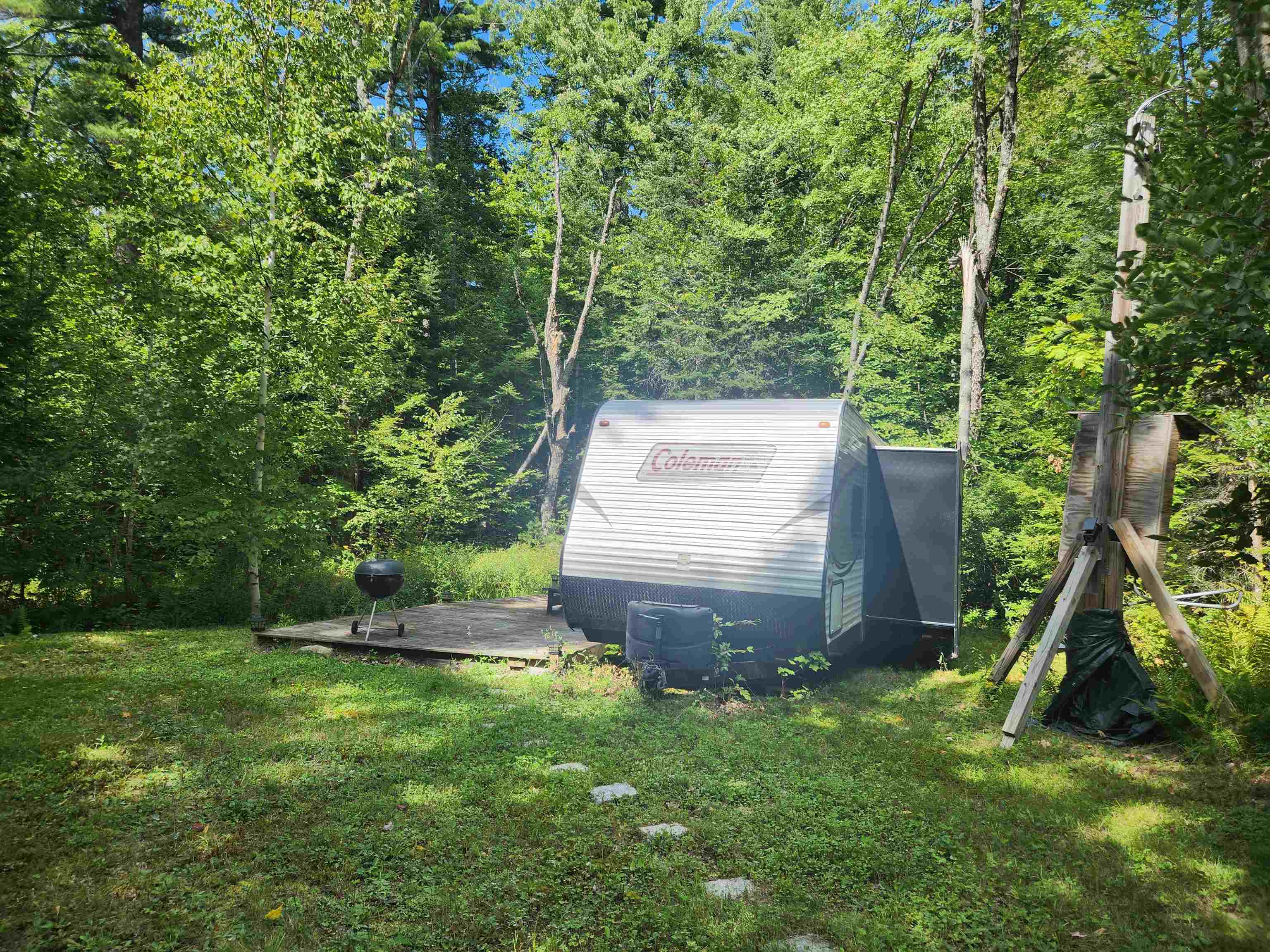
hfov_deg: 73.9
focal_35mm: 23
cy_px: 476
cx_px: 635
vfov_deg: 58.9
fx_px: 844
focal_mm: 5.4
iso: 20
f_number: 1.8
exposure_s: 1/873
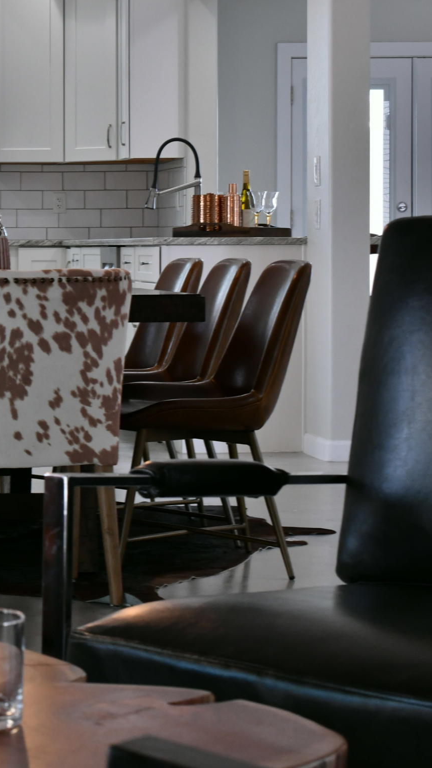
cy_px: 297
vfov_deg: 20.7
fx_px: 2097
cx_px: -200
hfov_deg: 11.3
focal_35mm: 103
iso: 2000
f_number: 11
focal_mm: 50
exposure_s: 1/50
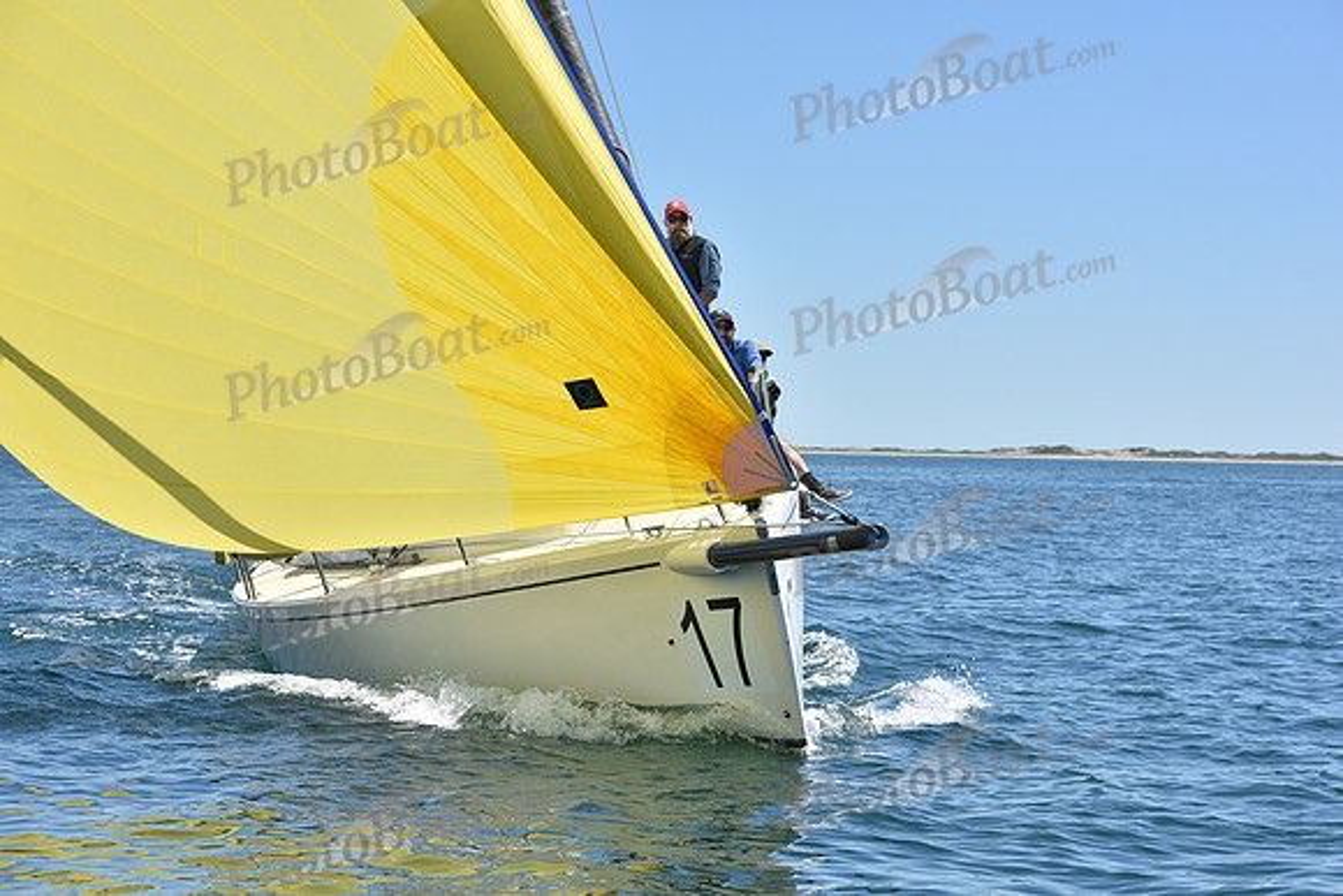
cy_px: 448
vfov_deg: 17.1
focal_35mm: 80
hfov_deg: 25.4
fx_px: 2985
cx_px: 672
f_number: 8
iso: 250
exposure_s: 1/800
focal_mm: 80
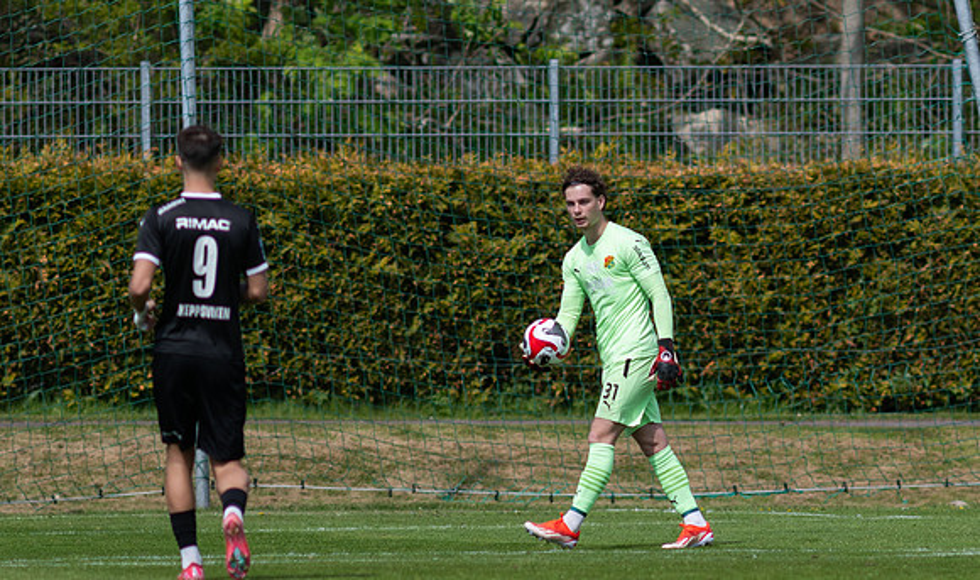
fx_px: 22694
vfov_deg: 1.5
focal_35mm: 862
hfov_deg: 2.5
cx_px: 681
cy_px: 366
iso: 100
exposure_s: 1/2000
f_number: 3.2
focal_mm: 300
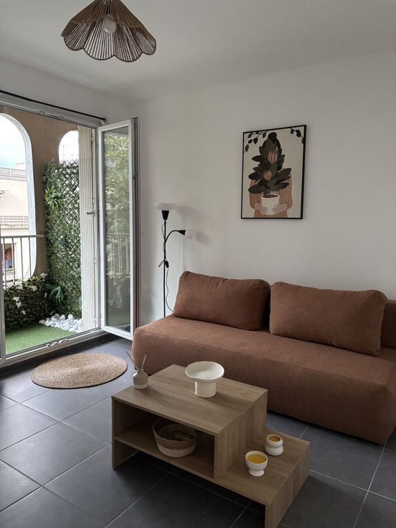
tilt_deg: -6.1
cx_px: 198
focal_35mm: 26
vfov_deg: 67.3
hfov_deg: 53.1
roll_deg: -1.2
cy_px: 264
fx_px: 397
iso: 500
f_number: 1.6
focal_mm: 5.96
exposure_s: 1/57
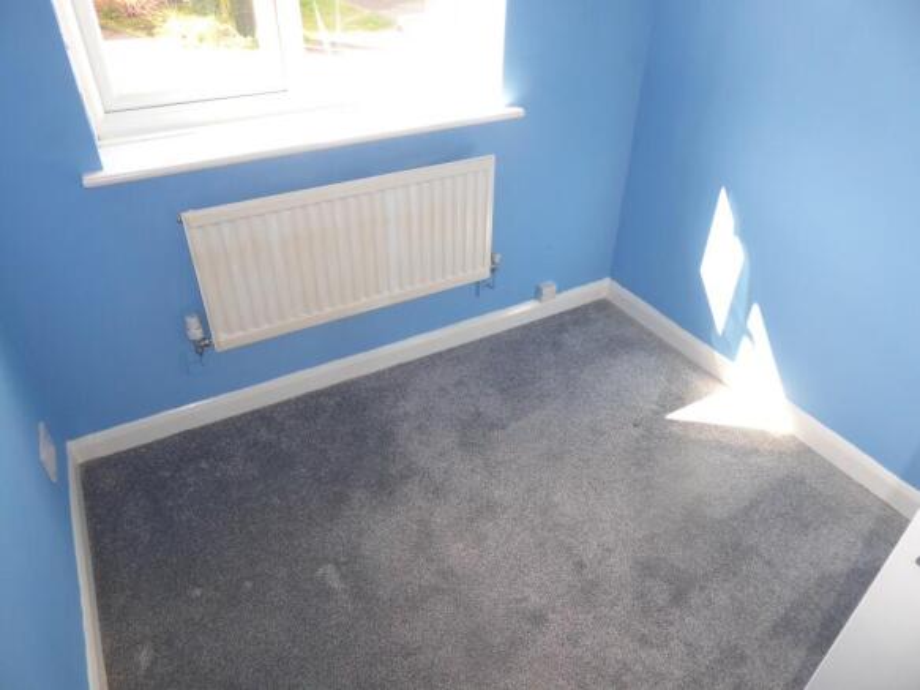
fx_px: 638
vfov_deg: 56.8
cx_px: 460
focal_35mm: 24
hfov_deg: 71.6
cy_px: 345
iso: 100
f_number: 3.3
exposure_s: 1/60
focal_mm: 4.3
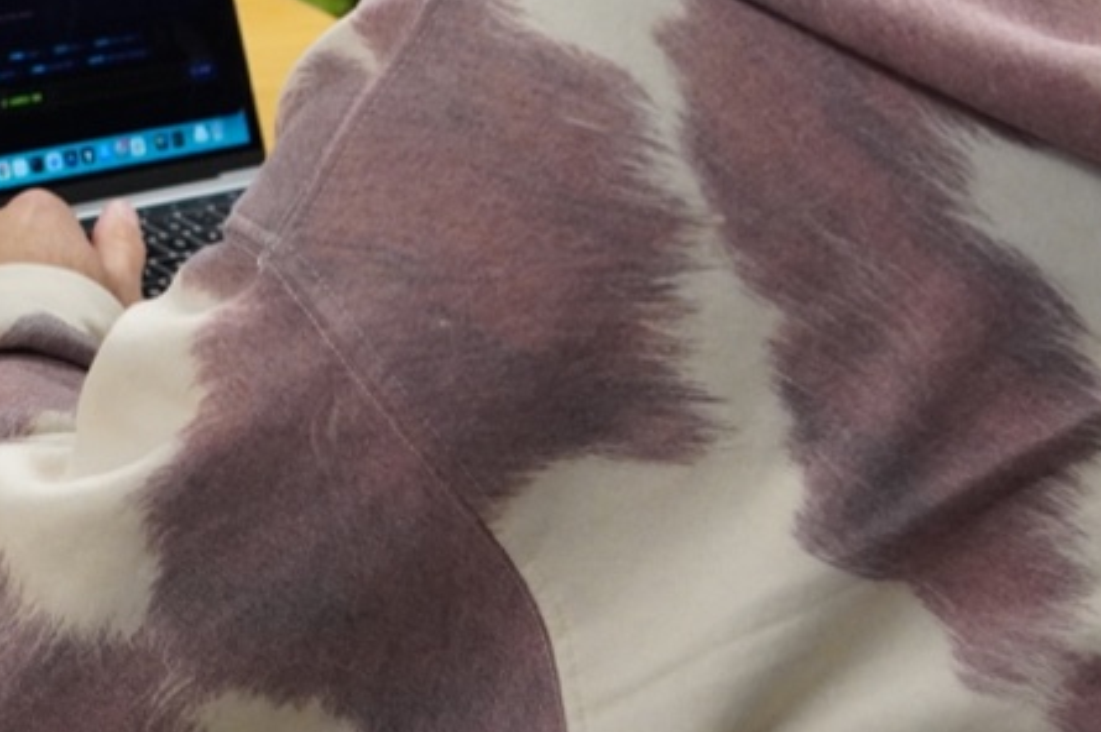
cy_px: 145
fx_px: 3318
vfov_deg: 12.5
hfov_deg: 18.1
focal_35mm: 109
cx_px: -148
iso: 1600
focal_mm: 23
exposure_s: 1/160
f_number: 3.2
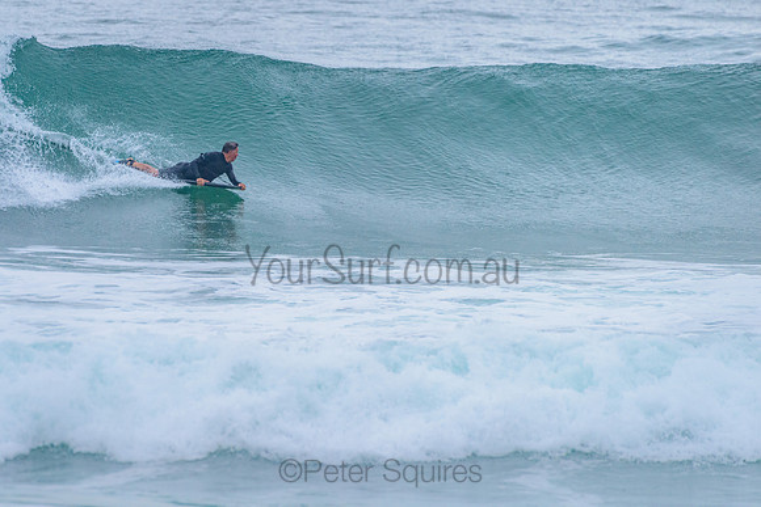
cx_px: 295
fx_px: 12938
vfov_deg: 2.2
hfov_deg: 3.4
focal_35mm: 612
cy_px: 197
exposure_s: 1/2000
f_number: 5.6
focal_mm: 500
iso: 1250
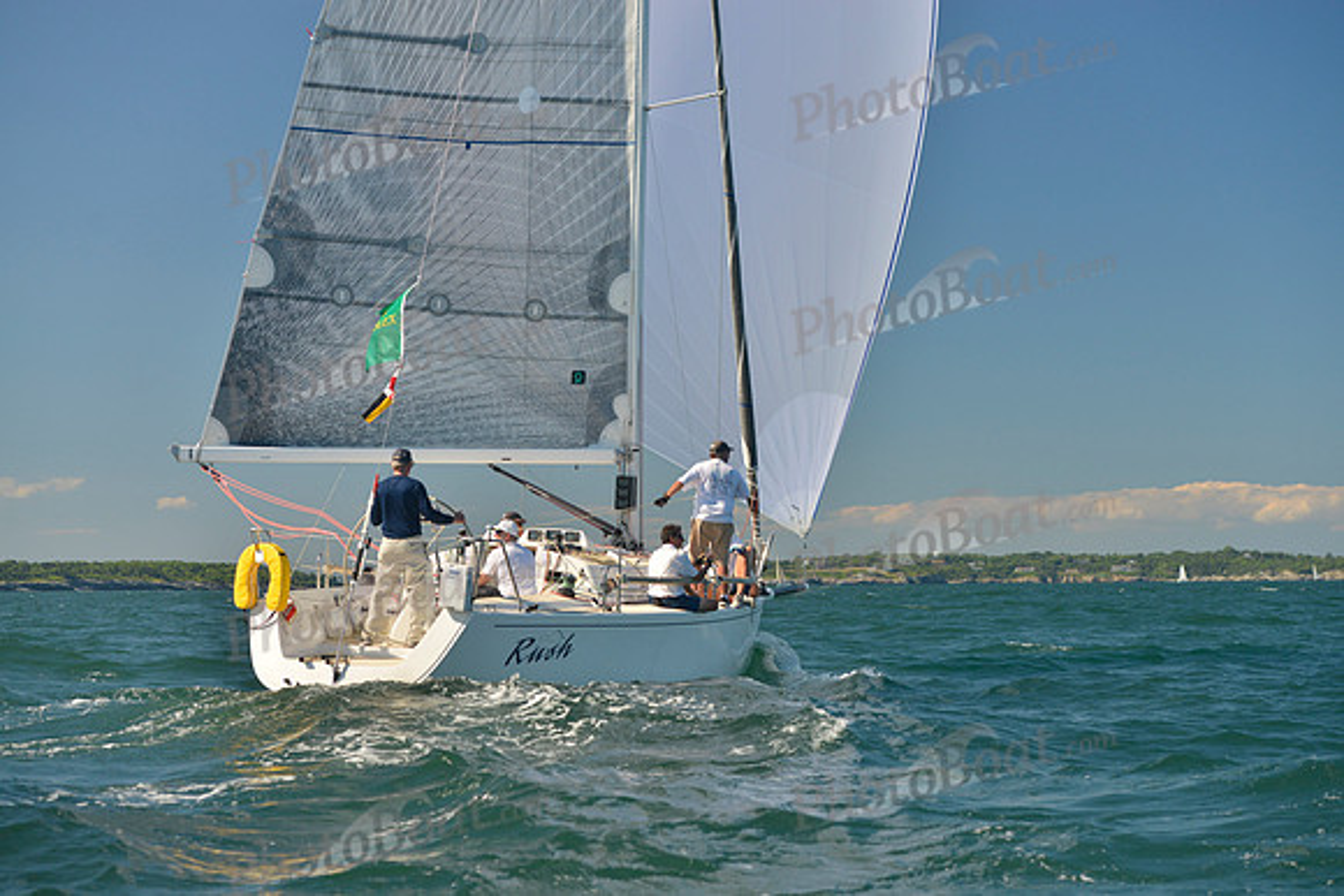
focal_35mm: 70
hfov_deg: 28.8
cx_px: 672
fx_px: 2614
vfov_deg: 19.5
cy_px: 448
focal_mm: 70
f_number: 5
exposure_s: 1/1250
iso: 400
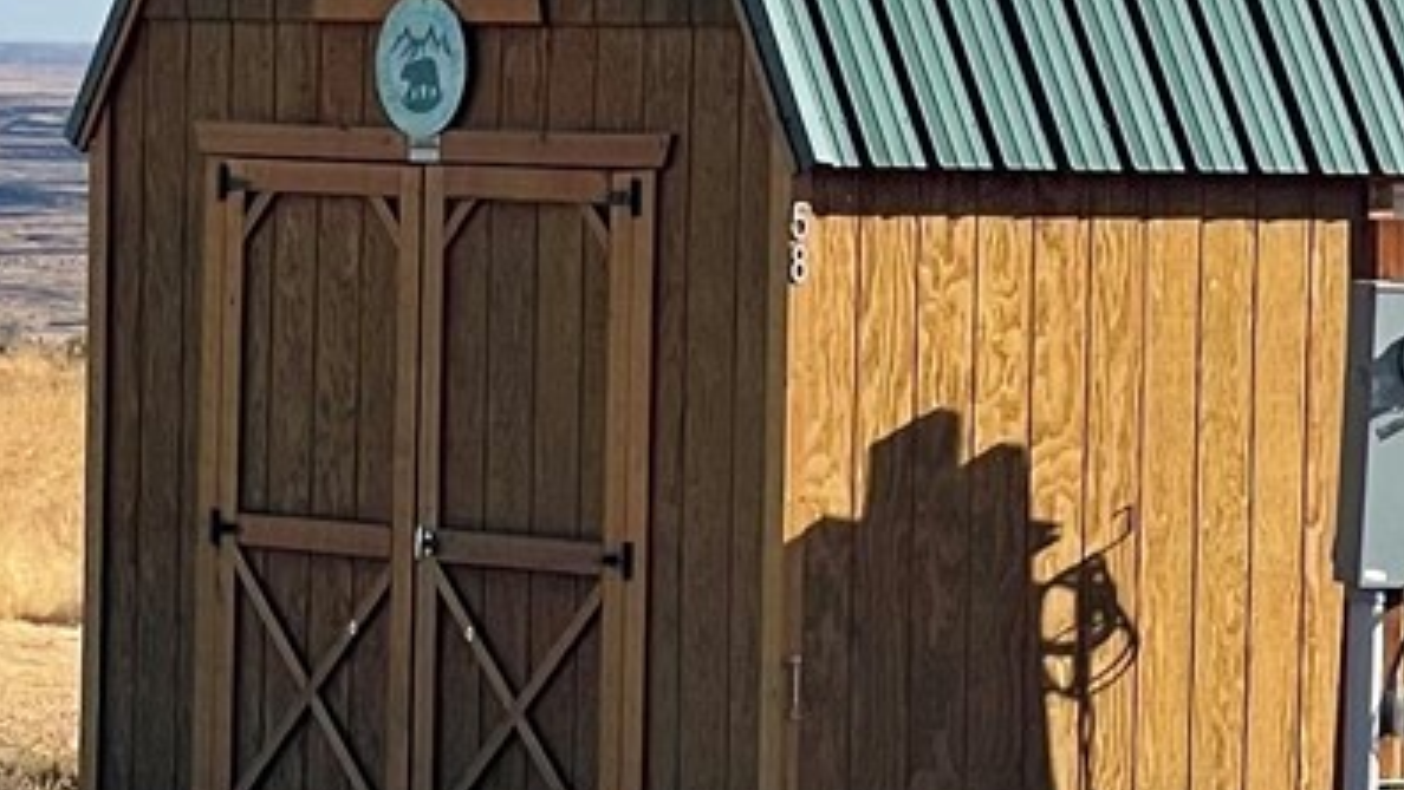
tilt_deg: -1.9
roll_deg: -1.0
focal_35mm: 229
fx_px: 8528
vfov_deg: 5.3
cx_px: 982
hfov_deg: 9.4
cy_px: 361
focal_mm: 6
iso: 25
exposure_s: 1/1916
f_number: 2
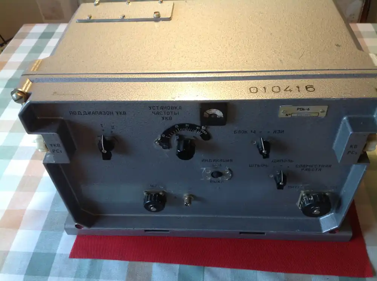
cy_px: 140
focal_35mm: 35
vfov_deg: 40.6
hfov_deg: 52.7
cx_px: 188
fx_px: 380
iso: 100
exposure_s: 1/15
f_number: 2.4
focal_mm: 4.28
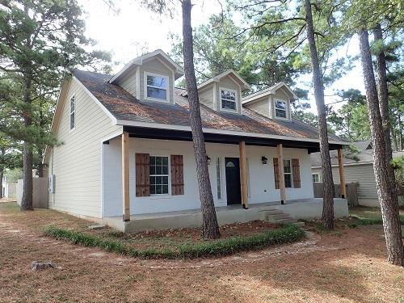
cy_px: 152
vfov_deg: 54.9
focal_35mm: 25
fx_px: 292
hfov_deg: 69.4
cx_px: 202
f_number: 2.8
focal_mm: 4.5
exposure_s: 1/250
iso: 100
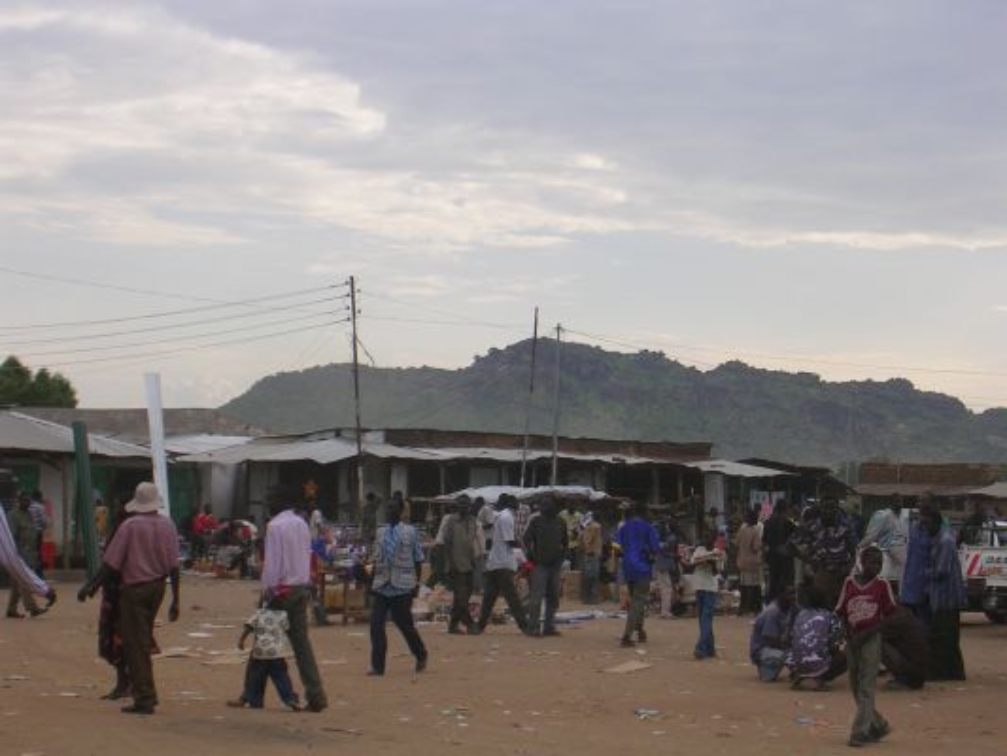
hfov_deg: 22.8
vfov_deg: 17.2
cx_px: 504
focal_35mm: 86
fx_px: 2502
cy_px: 378
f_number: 4.1
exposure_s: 1/317
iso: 50
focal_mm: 13
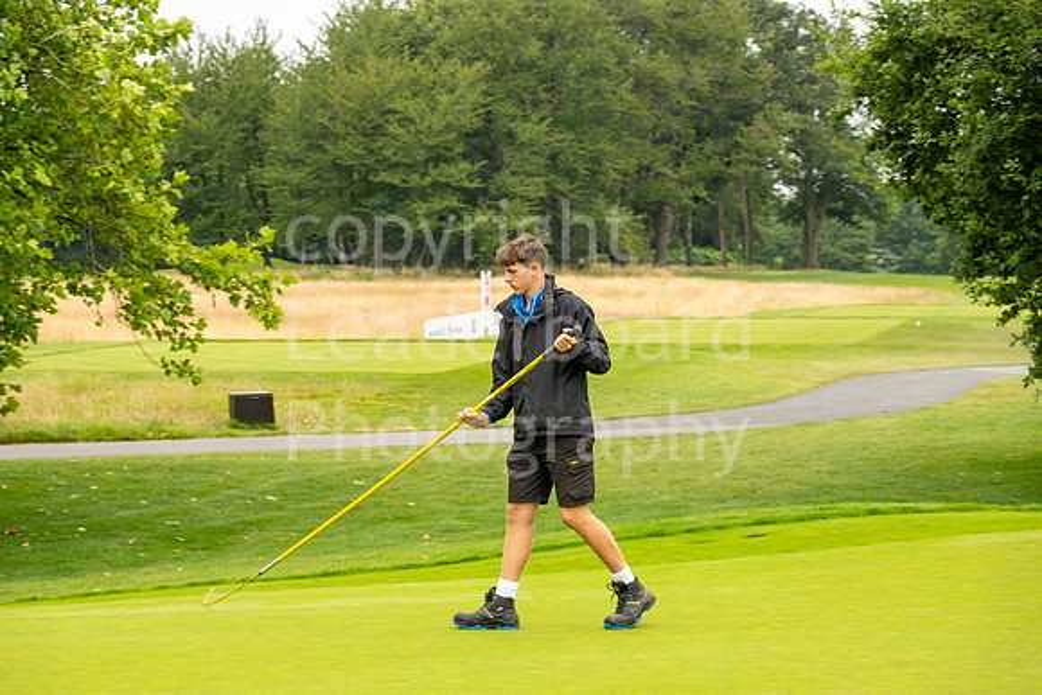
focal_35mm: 120
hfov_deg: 17.1
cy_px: 348
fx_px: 3474
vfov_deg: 11.4
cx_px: 521
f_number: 8
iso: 250
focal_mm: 120
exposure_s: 1/100
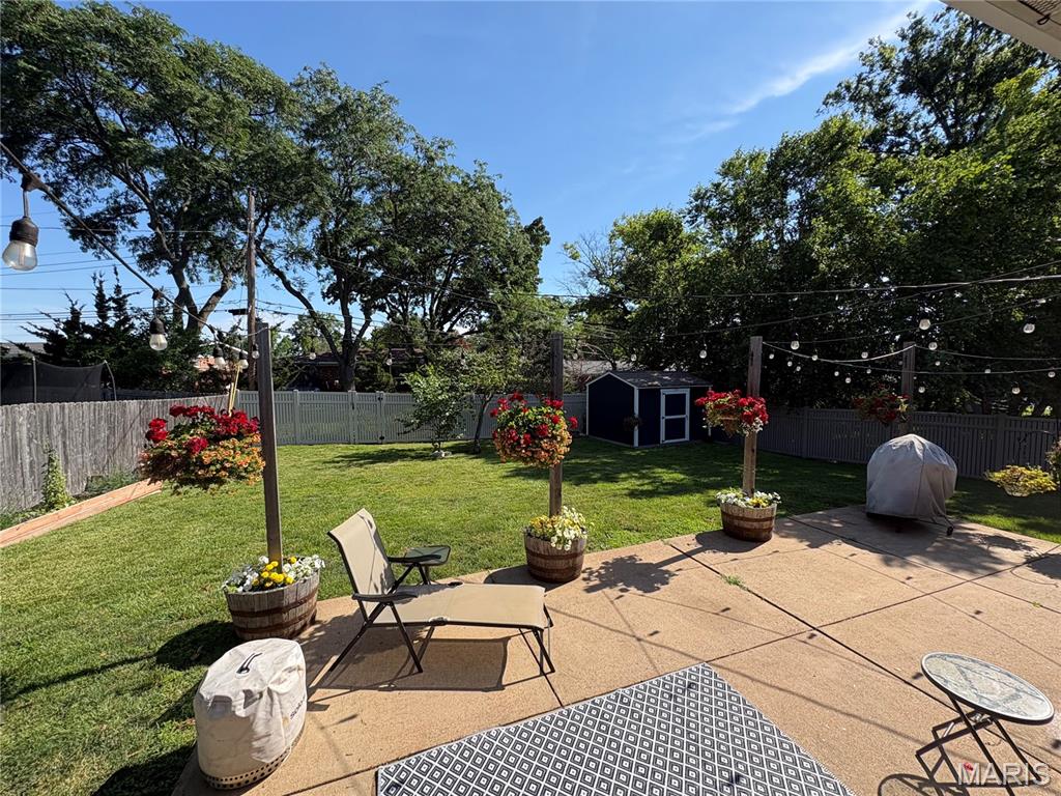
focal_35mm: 14
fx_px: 429
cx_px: 530
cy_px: 398
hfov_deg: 102.1
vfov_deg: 85.7
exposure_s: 1/693
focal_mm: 2.22
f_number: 2.2
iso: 50
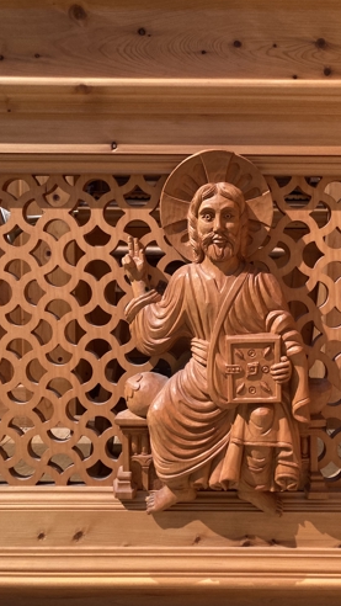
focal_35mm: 31
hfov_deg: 37.5
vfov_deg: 62.6
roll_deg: +0.3
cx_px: 217
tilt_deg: -1.8
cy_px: 302
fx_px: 498
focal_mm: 3.99
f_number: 1.8
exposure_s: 1/25
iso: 320
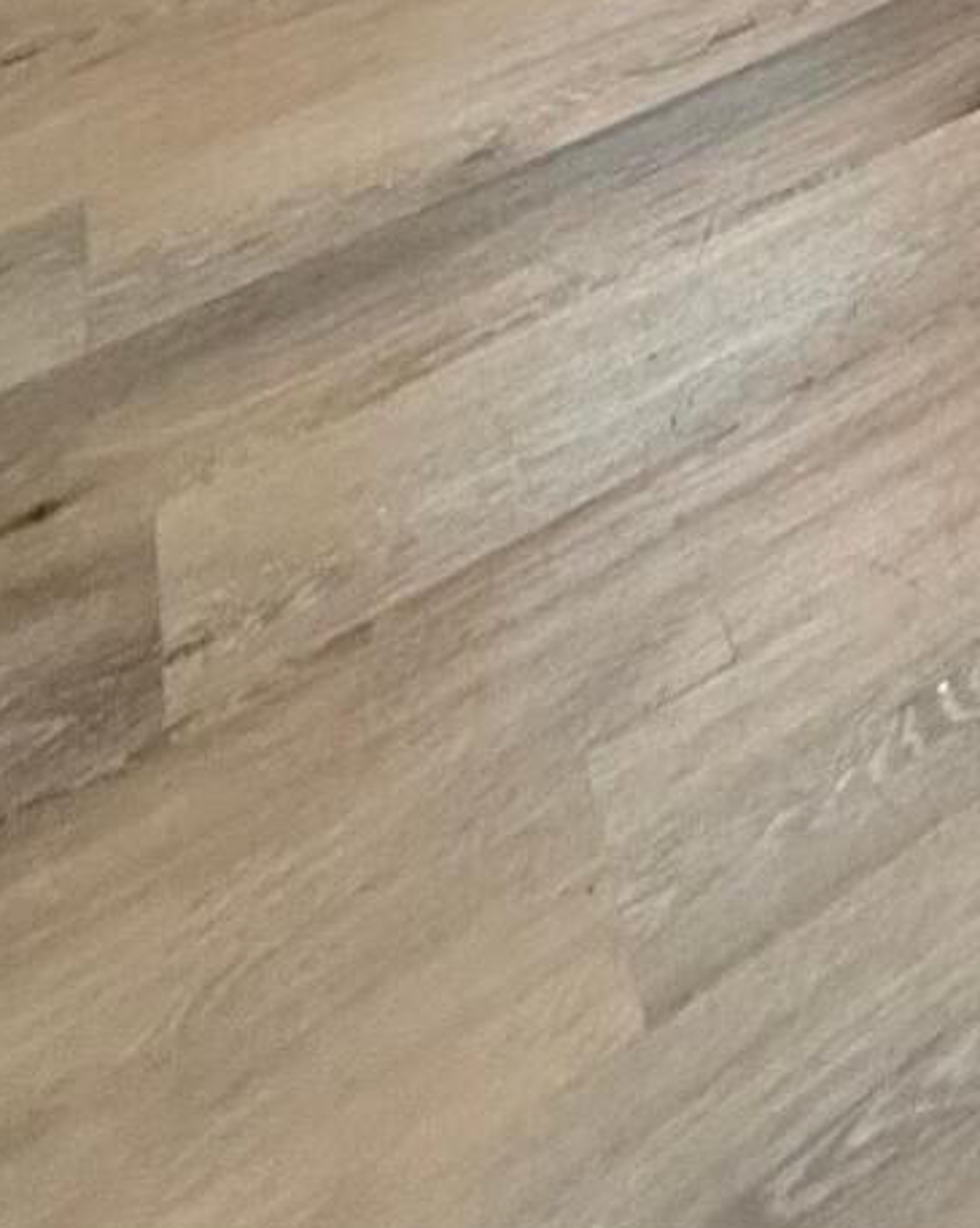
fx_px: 2178
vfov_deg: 18.4
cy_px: -1298
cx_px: 1879
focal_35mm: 60
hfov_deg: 18.4
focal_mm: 2.22
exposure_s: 1/120
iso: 320
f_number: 2.2
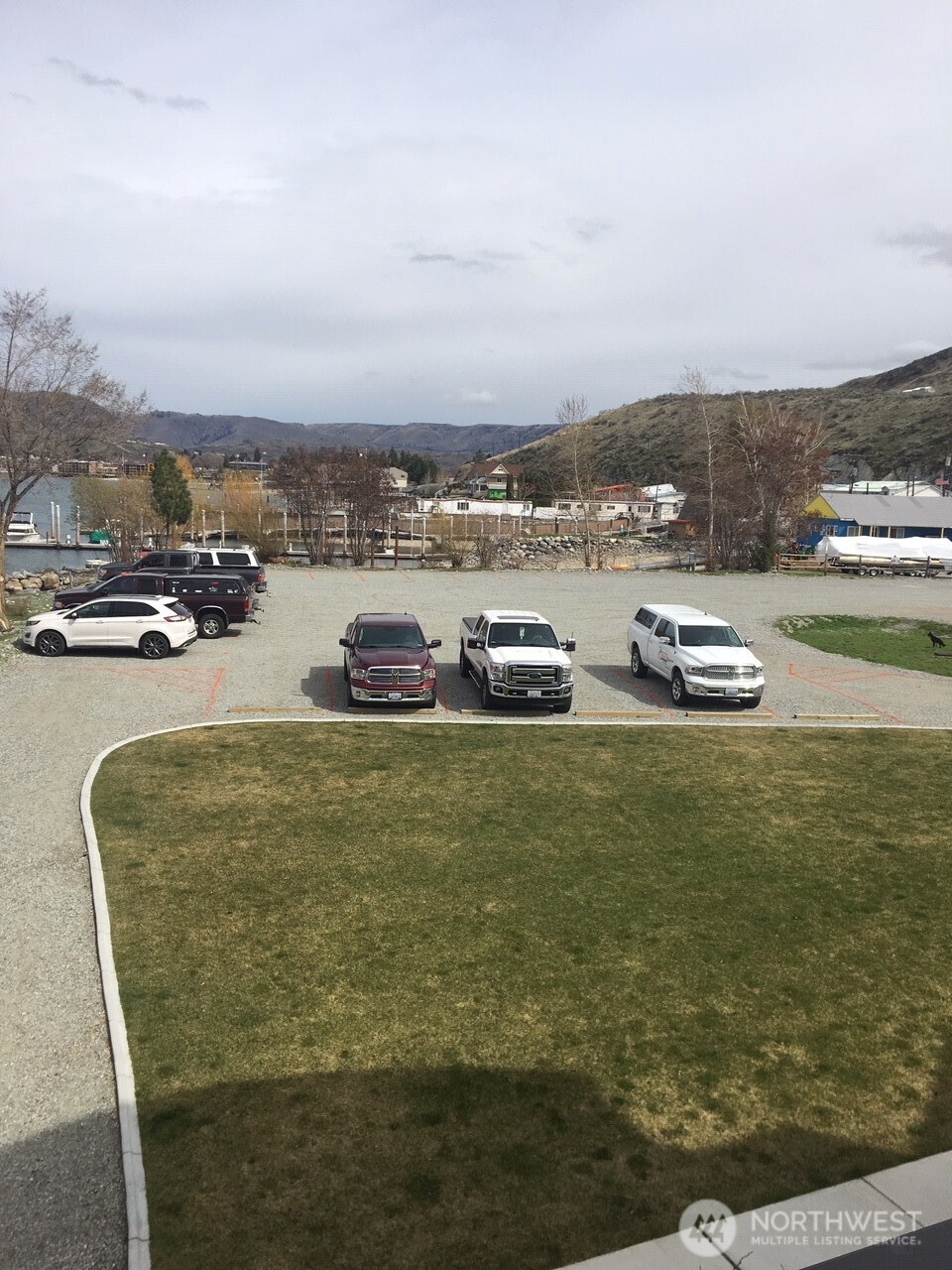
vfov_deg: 61.7
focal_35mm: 29
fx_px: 1063
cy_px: 635
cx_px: 476
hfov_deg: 48.2
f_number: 2.2
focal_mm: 4.15
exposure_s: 1/2331
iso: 25
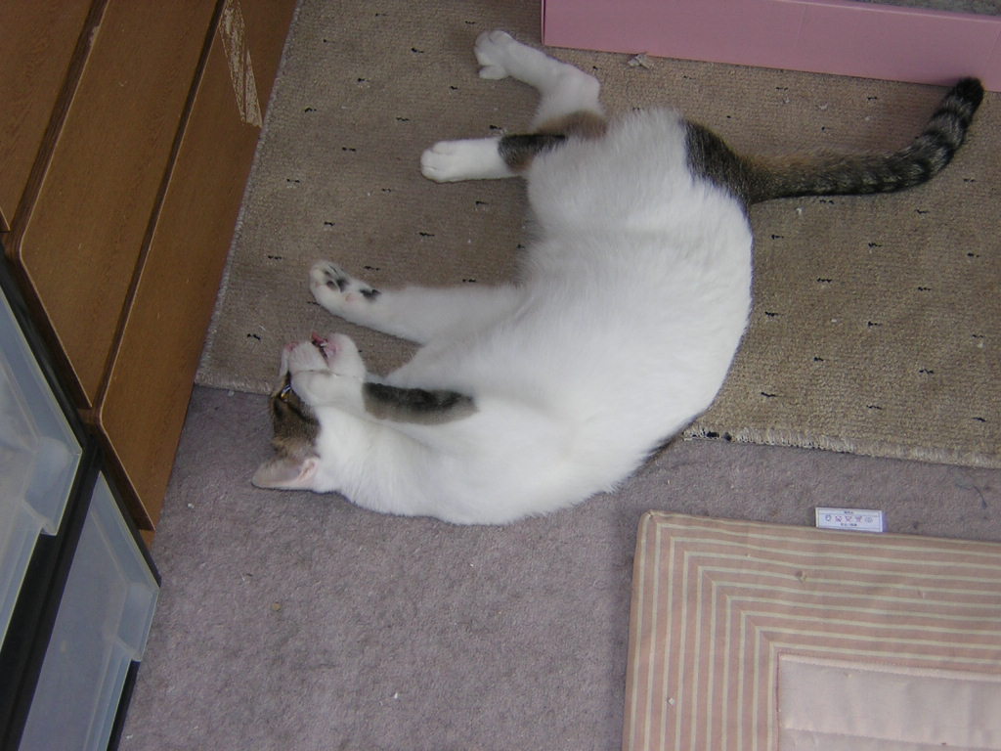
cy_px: 376
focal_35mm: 51
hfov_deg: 37.5
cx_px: 500
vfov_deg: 28.6
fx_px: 1475
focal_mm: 6.6
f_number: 3.1
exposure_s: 1/30
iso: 100
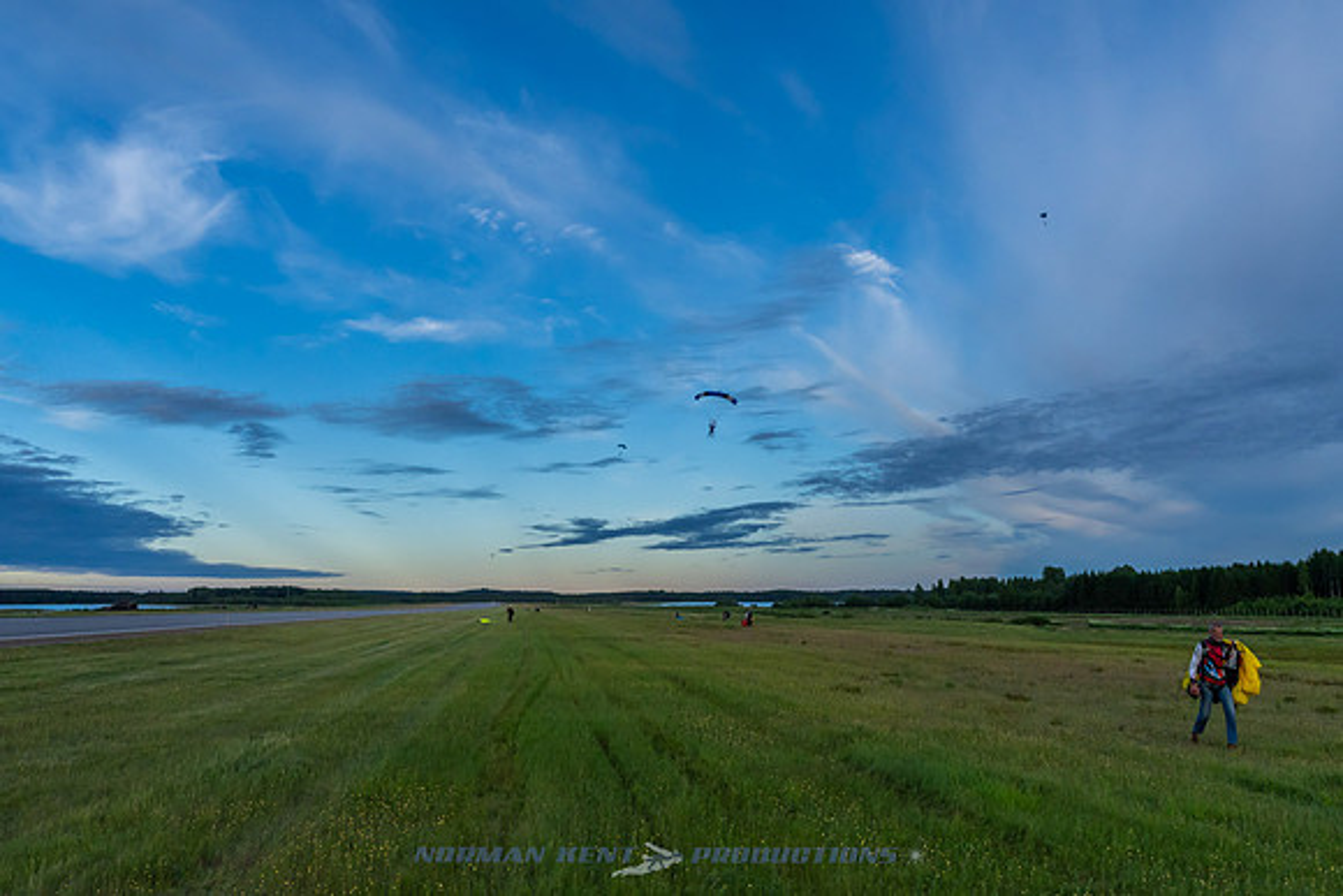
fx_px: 1105
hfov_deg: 62.6
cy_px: 448
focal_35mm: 30
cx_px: 672
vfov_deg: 44.1
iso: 1600
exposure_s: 1/1600
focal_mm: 27
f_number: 9
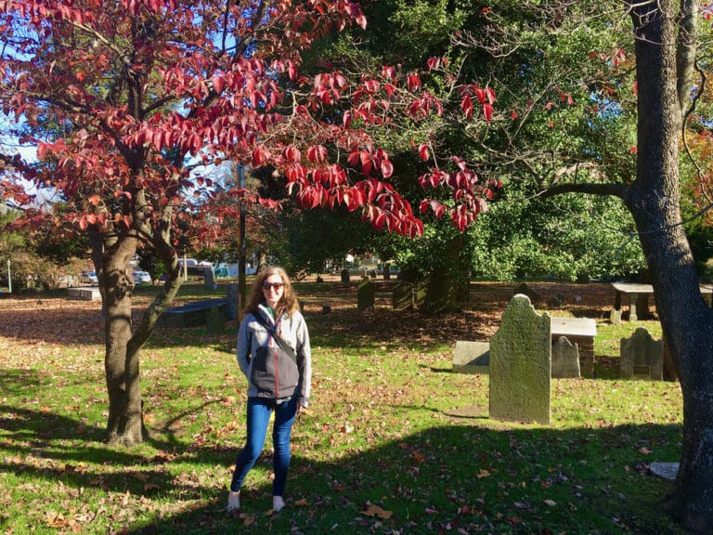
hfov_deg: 61.7
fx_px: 597
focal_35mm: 29
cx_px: 356
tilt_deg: -5.6
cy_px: 268
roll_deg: -0.6
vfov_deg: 48.2
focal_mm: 4.15
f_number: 2.2
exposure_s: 1/382
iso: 25
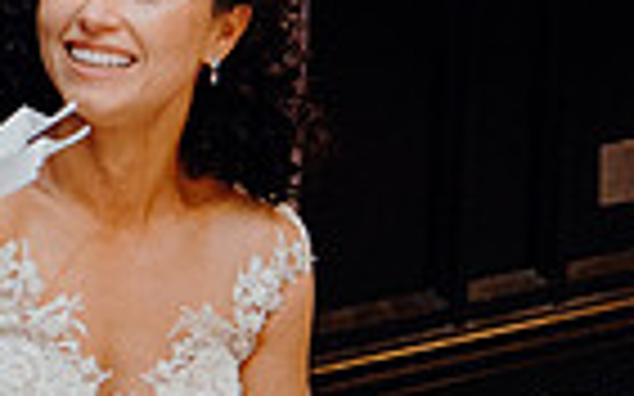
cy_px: -124
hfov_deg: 8.7
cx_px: -477
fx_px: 3990
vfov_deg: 5.6
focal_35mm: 231
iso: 2500
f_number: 3.5
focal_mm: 37
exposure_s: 1/160
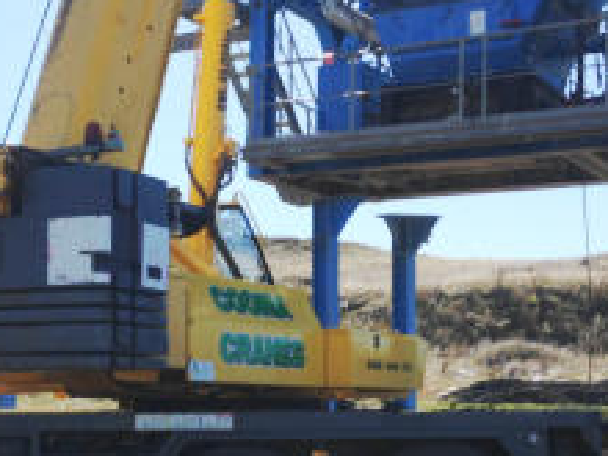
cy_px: 294
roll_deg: -0.4
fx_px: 1317
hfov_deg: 26.0
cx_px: 276
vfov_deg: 19.6
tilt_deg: +4.8
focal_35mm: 75
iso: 50
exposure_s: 1/1595
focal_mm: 4.12
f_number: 2.4
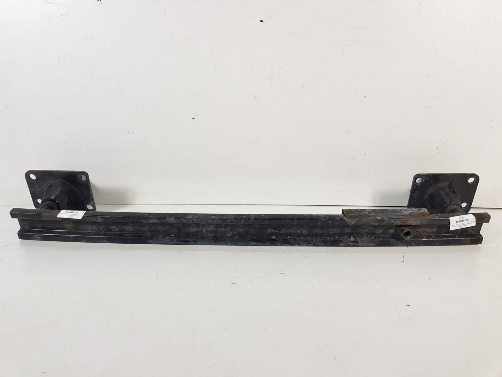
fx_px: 377
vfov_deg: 53.1
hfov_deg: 67.3
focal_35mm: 26
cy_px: 188
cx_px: 251
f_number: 1.7
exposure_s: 1/100
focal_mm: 4.2
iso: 64
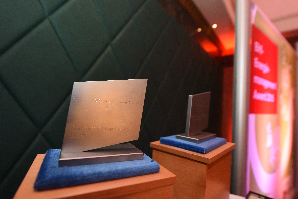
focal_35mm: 20
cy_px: 100
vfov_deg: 62.0
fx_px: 166
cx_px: 149
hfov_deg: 84.0
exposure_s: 1/125
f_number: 4
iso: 2000
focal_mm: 20
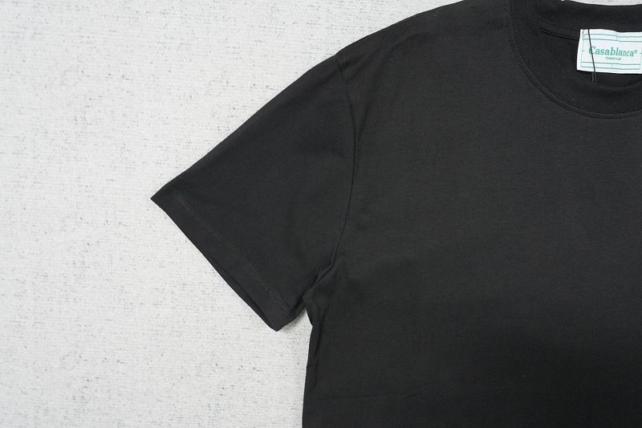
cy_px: 214
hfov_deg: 73.8
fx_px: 428
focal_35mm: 24
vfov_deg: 53.1
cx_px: 321
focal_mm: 16
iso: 1600
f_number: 10
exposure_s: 1/100
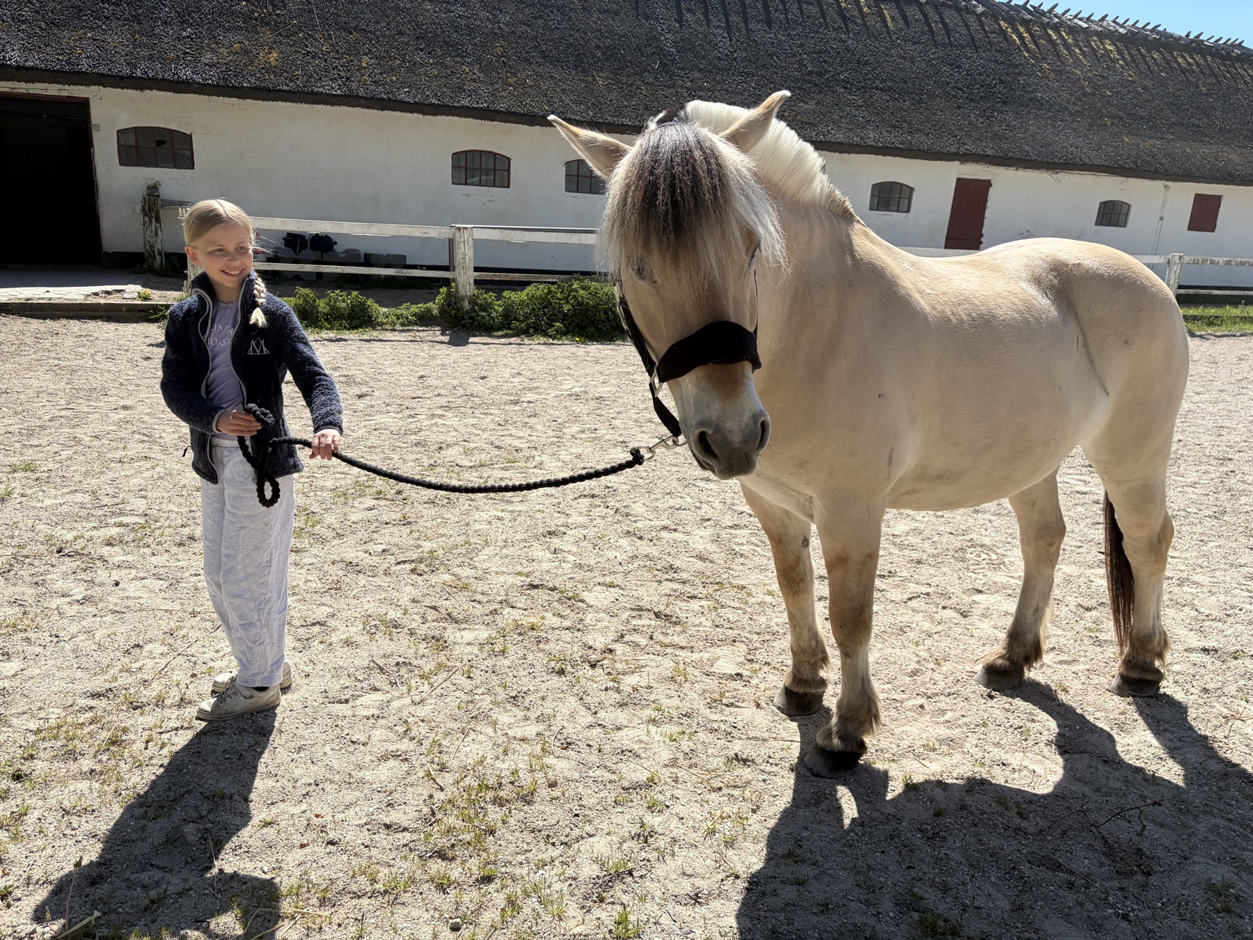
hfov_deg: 67.3
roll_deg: -1.5
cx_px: 626
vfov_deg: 53.1
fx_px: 941
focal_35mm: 26
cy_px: 470
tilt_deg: -13.2
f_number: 1.6
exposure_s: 1/4950
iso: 64
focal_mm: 5.96
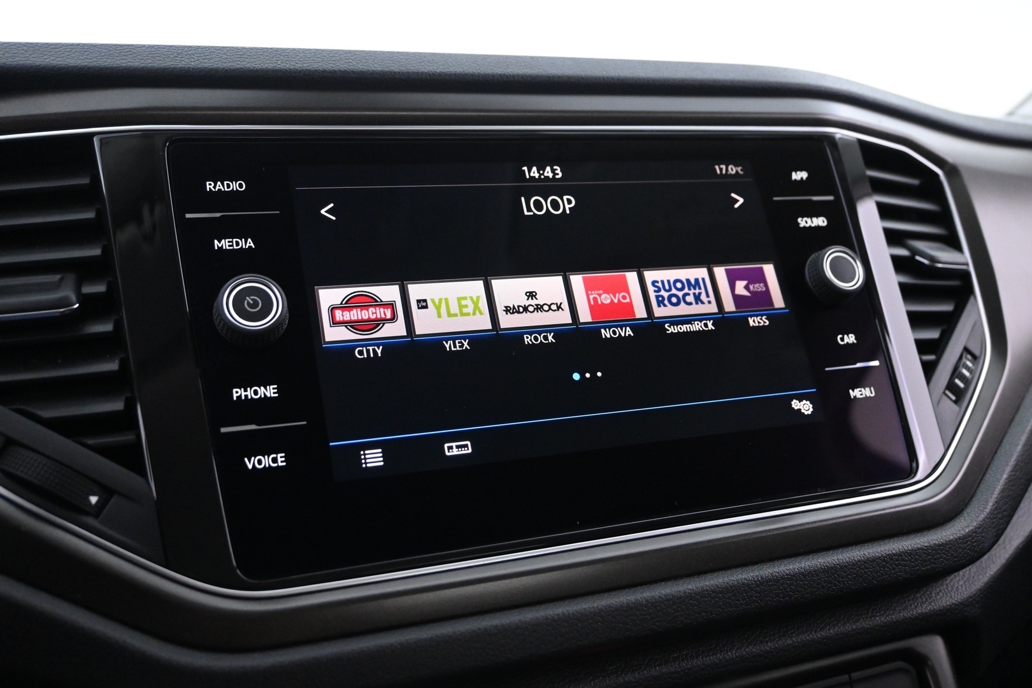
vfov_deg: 40.8
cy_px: 344
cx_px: 516
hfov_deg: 58.3
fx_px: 924
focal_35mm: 32
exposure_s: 1/25
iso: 3200
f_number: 4
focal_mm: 21.5
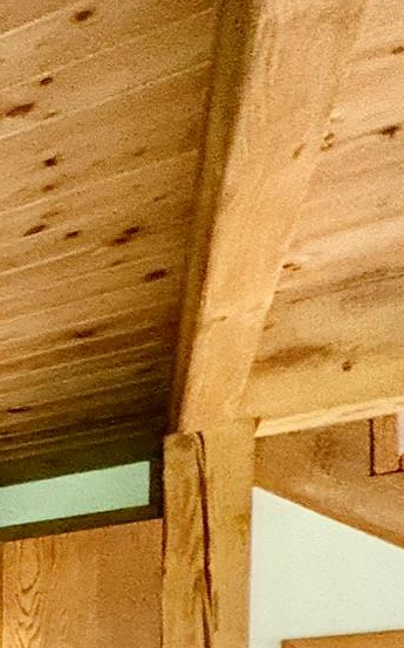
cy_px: 834
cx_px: -645
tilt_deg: -2.2
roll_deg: +0.3
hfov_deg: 13.6
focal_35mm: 55
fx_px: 970
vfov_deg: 29.8
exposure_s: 1/60
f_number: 2.2
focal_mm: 2.22
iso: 800
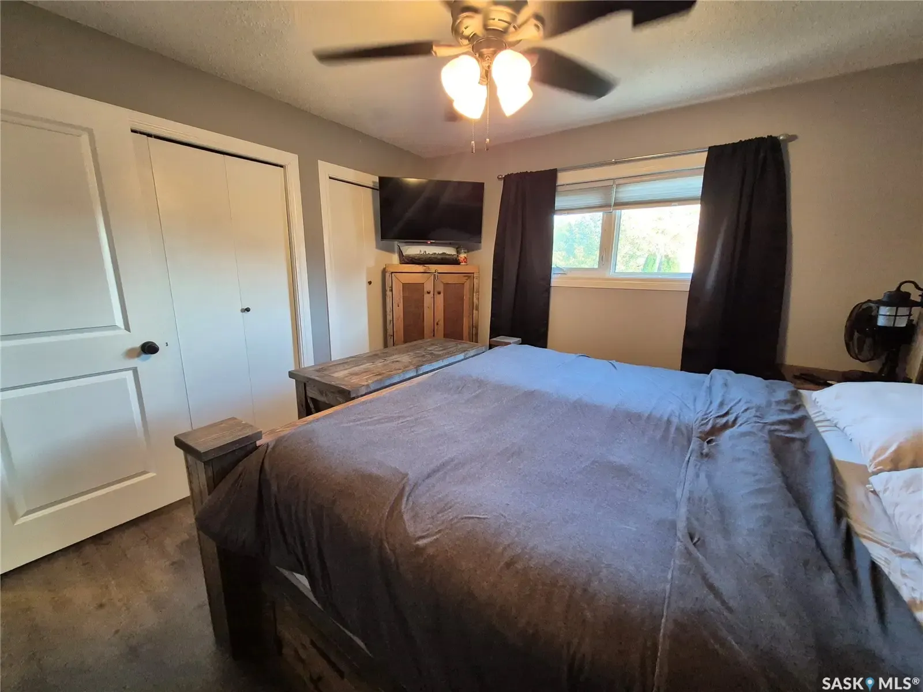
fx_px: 347
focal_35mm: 13
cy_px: 346
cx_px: 462
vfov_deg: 89.9
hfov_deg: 106.2
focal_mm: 1.74
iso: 800
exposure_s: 1/60
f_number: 2.2
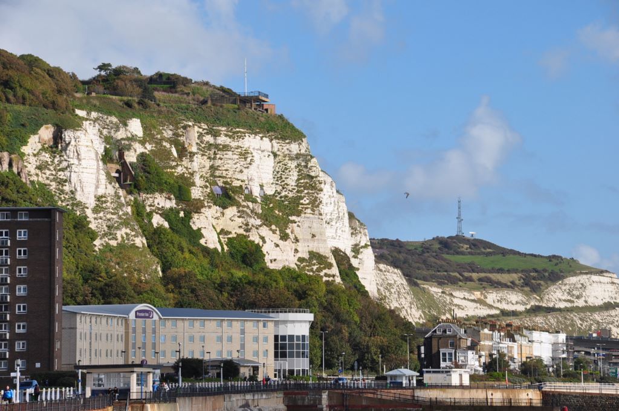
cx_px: 310
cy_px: 206
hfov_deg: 13.1
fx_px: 2705
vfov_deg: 8.7
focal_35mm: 158
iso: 200
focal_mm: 105
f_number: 11
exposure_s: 1/400
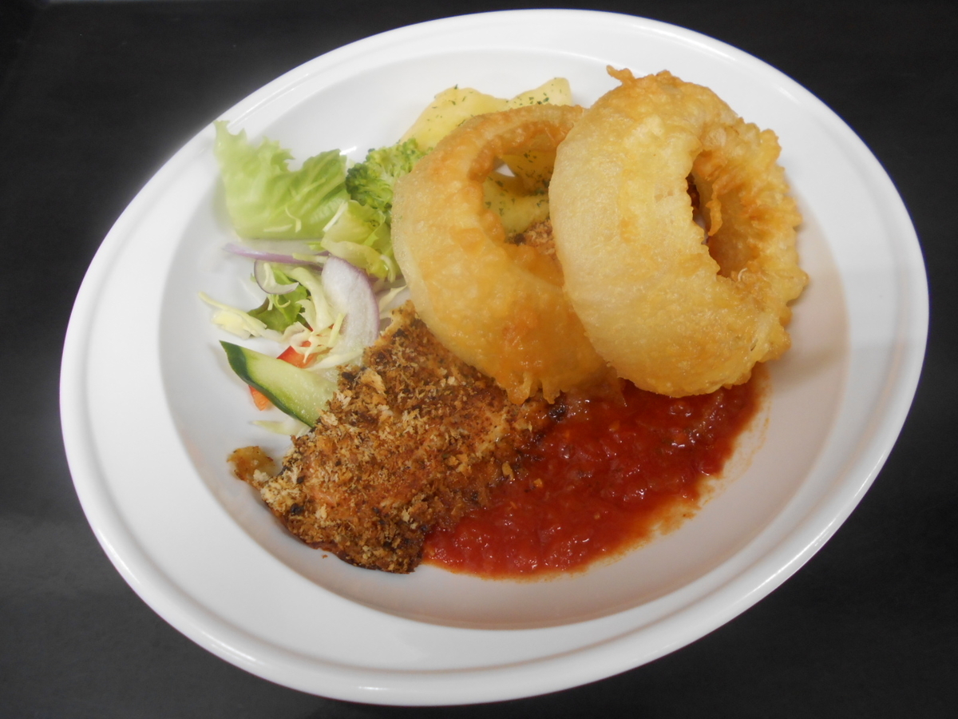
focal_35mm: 26
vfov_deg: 53.1
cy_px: 360
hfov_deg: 67.3
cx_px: 479
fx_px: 720
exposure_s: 1/30
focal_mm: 4.6
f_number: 3.2
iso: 160
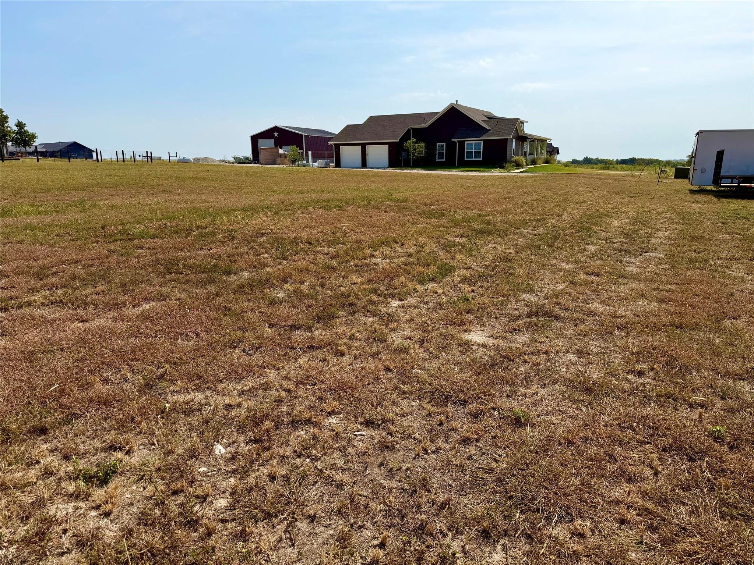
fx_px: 523
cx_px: 377
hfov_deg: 71.6
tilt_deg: -13.1
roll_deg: -0.1
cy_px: 282
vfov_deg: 56.8
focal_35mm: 24
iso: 80
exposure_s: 1/8130
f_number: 1.78
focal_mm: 6.76
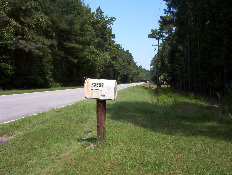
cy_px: 88
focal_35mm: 39
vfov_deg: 37.0
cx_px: 116
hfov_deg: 47.8
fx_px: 262
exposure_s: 1/461
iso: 100
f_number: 4.5
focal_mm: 6
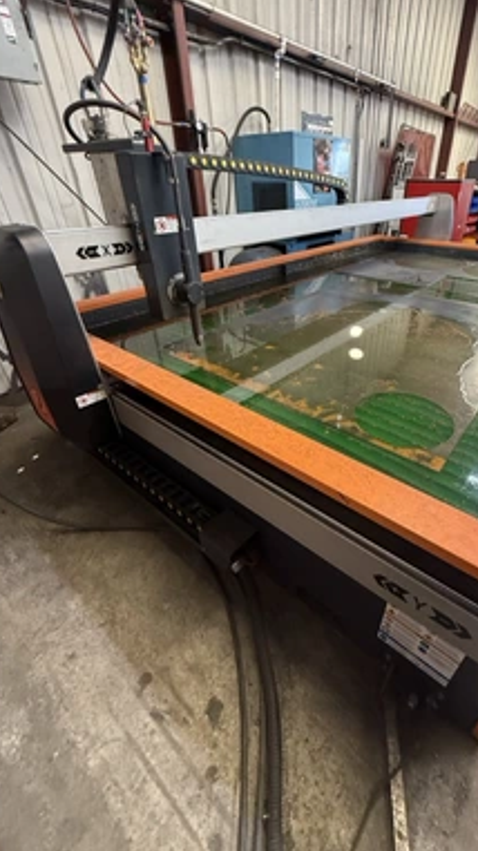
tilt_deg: -31.3
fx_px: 361
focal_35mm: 16
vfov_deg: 99.3
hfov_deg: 65.9
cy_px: 407
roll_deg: -2.3
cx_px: 302
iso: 500
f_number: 2.2
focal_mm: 2.22
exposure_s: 1/60
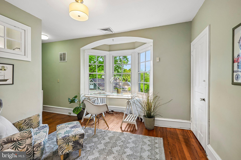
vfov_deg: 73.7
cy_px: 80
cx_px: 120
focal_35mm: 16
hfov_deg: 96.7
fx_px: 107
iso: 2500
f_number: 8
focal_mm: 16
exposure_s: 1/125
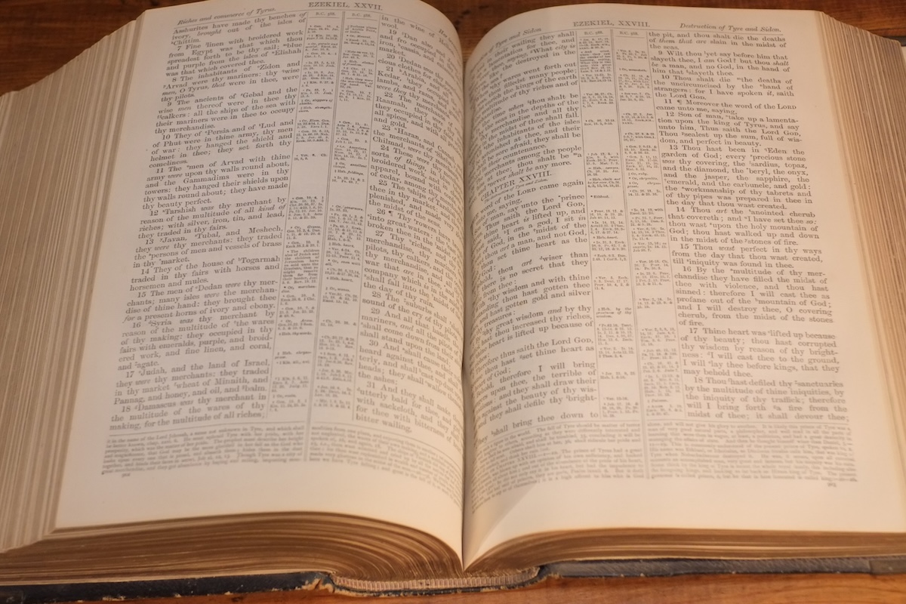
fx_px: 1334
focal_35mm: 53
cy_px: 302
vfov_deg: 25.5
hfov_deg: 37.5
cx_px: 453
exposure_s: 1/250
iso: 3200
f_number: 4
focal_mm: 35
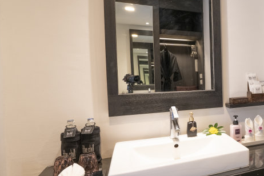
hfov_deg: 45.3
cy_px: 87
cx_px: 291
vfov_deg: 42.3
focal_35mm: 31
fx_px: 227
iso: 500
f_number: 8
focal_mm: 14
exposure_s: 1/80
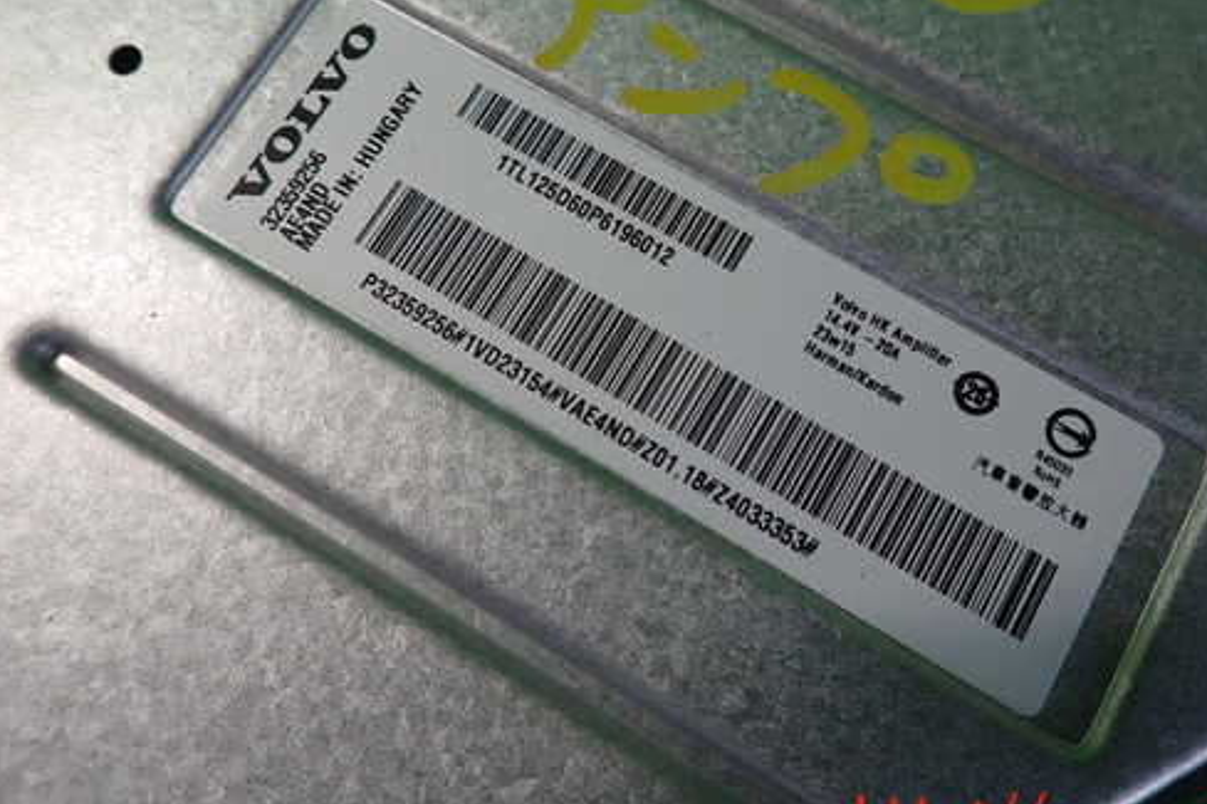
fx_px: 1072
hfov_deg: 58.6
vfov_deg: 40.8
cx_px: 673
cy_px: 294
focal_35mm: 32
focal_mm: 4.5
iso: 200
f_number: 2
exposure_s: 1/50
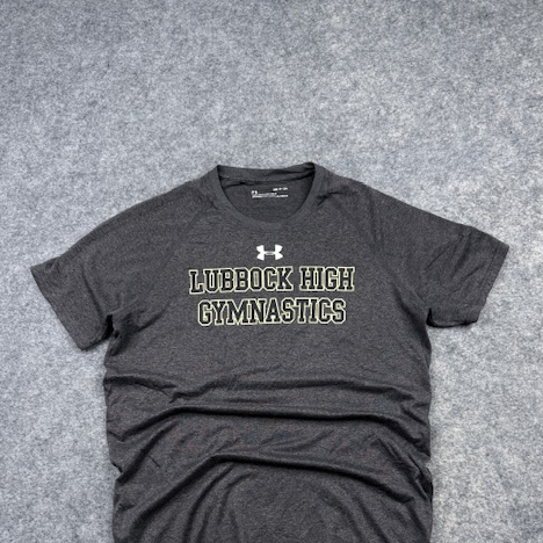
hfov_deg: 55.6
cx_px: 273
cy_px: 360
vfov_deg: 54.6
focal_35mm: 29
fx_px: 515
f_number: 1.78
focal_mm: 6.76
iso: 50
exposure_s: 1/121
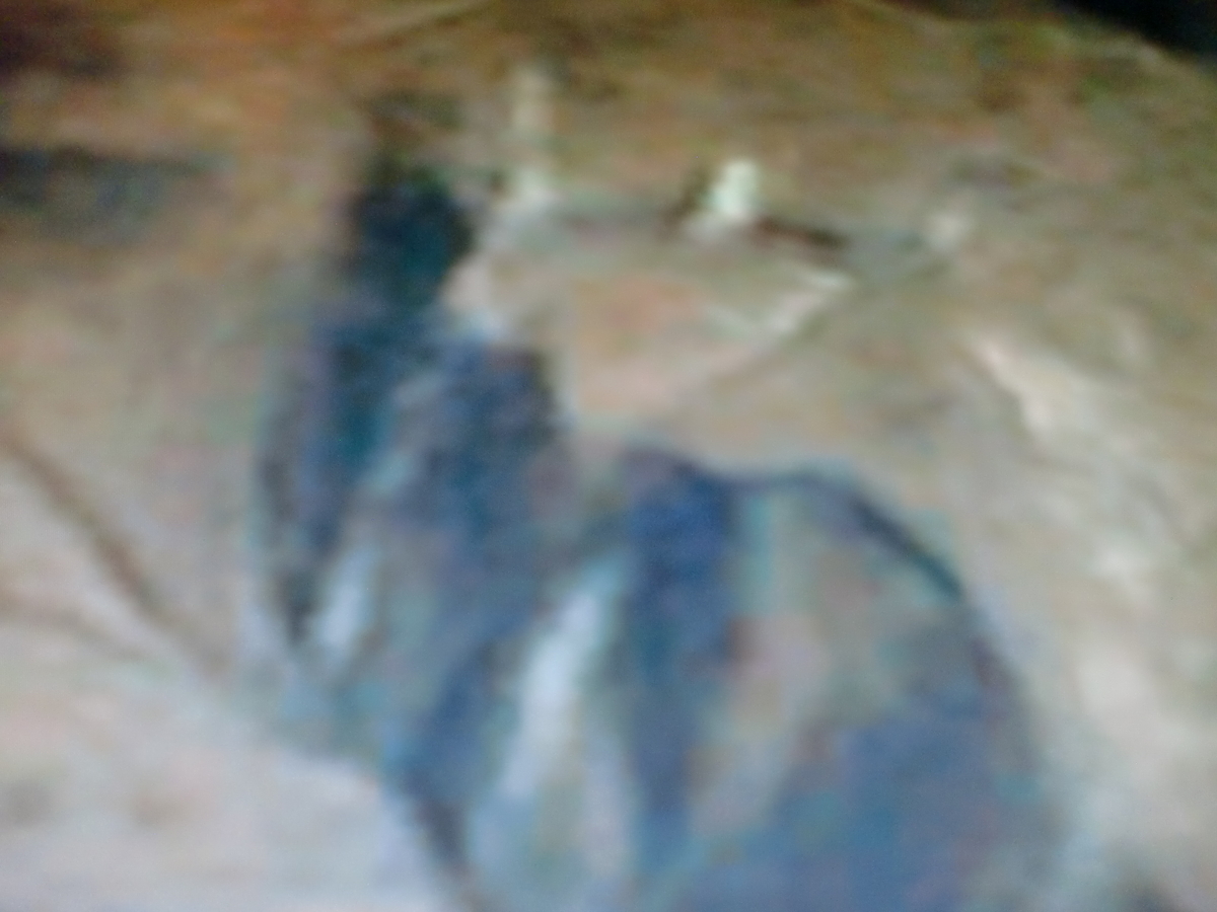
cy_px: 456
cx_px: 608
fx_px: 1231
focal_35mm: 35
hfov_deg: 52.6
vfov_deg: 40.7
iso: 250
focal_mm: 6.3
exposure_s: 1/60
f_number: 3.1
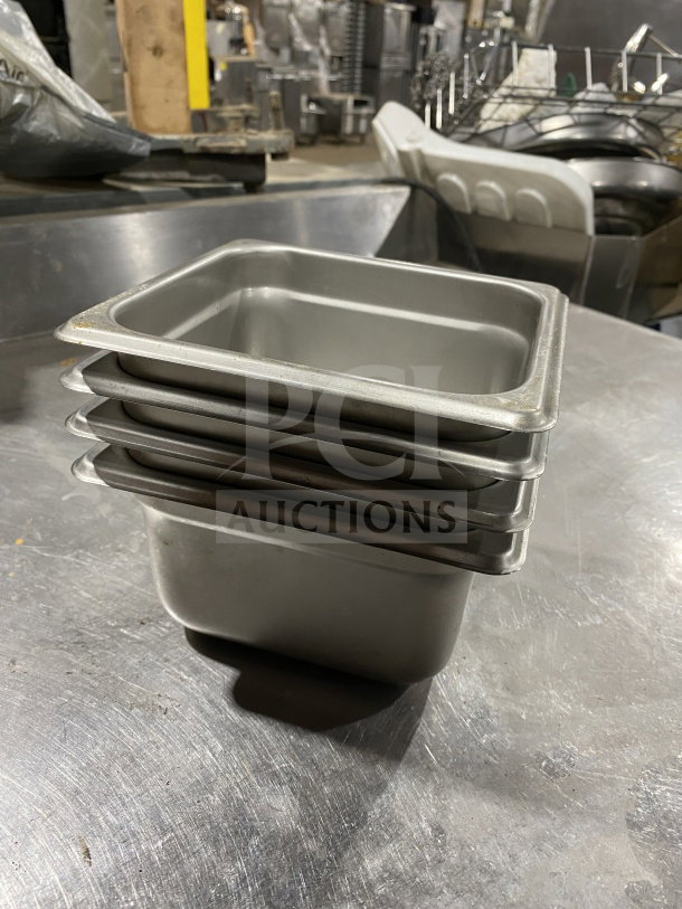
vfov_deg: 67.3
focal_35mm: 26
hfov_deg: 53.1
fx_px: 683
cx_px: 341
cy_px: 454
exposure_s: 1/60
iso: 200
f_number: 1.8
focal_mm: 4.25
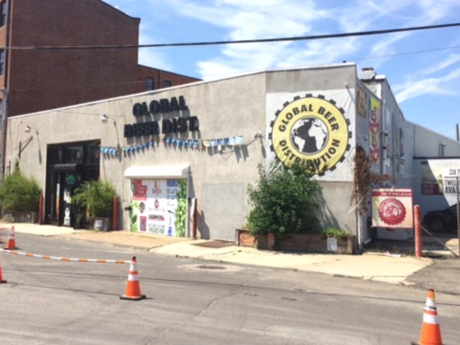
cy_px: 150
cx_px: 213
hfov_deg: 47.8
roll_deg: -2.1
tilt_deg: -1.1
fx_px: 518
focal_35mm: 39
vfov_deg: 36.8
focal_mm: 4.15
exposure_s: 1/2740
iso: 32
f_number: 2.2
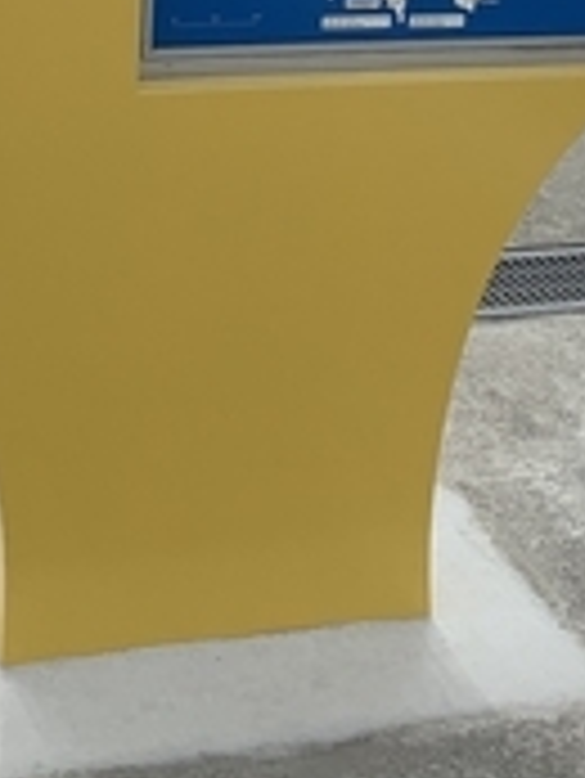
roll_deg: -2.3
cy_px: -279
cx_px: 212
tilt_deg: -3.4
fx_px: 2025
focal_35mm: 90
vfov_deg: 19.7
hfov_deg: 16.4
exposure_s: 1/4098
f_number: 1.8
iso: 25
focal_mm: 4.25
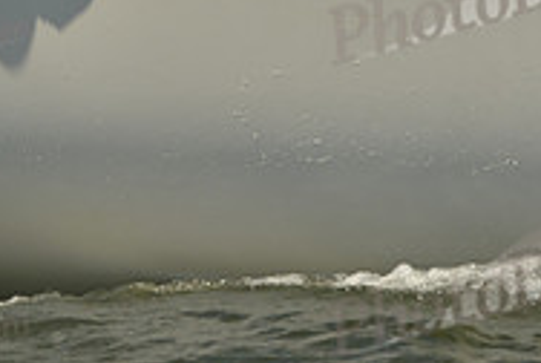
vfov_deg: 2.4
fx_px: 8579
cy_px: -120
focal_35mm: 570
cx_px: 181
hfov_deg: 3.6
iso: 280
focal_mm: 185
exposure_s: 1/1000
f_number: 9
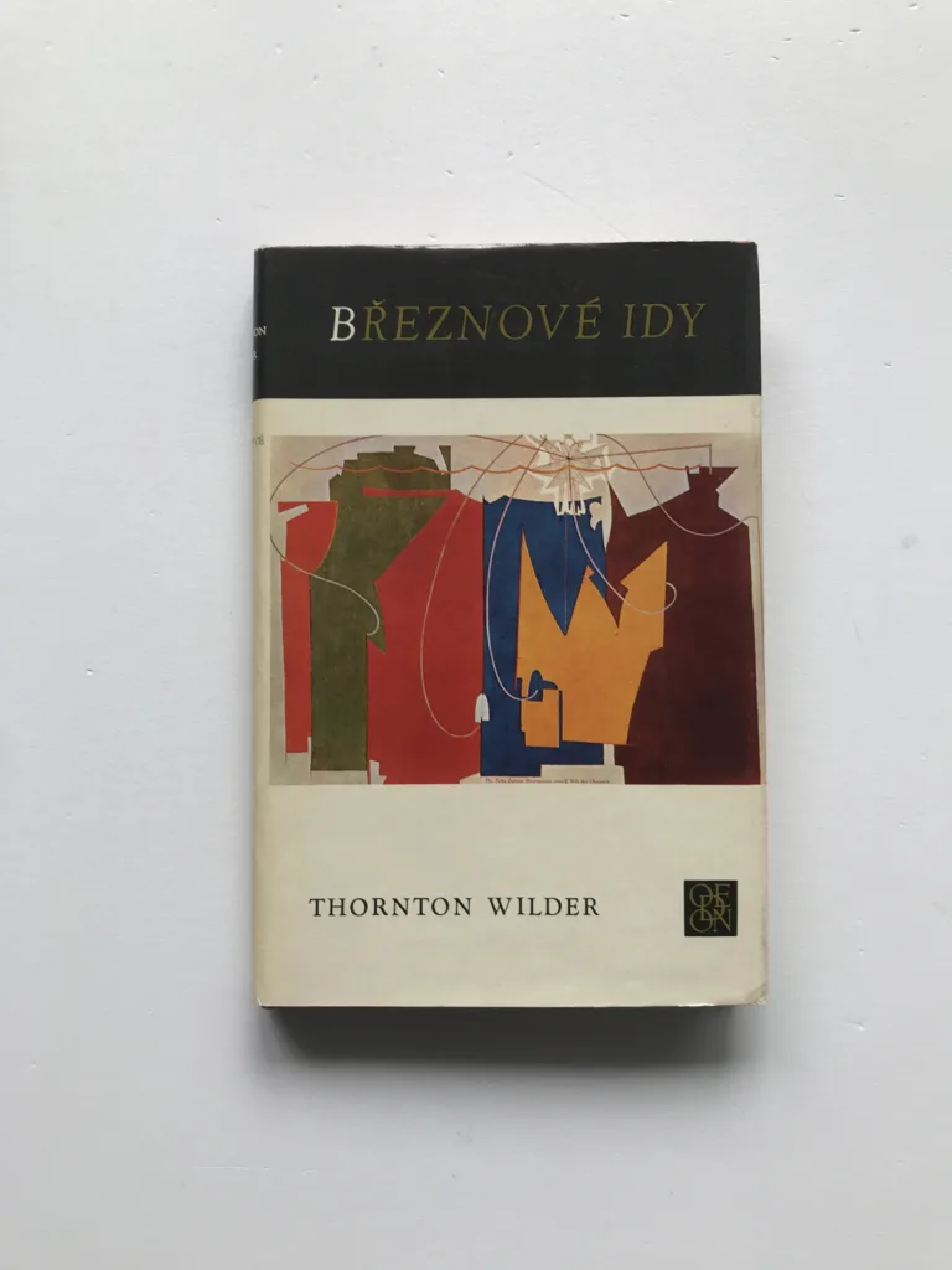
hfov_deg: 49.7
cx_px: 476
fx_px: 1027
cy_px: 635
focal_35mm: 28
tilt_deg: -88.2
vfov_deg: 63.4
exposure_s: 1/122
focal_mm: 3.99
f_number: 1.8
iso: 20
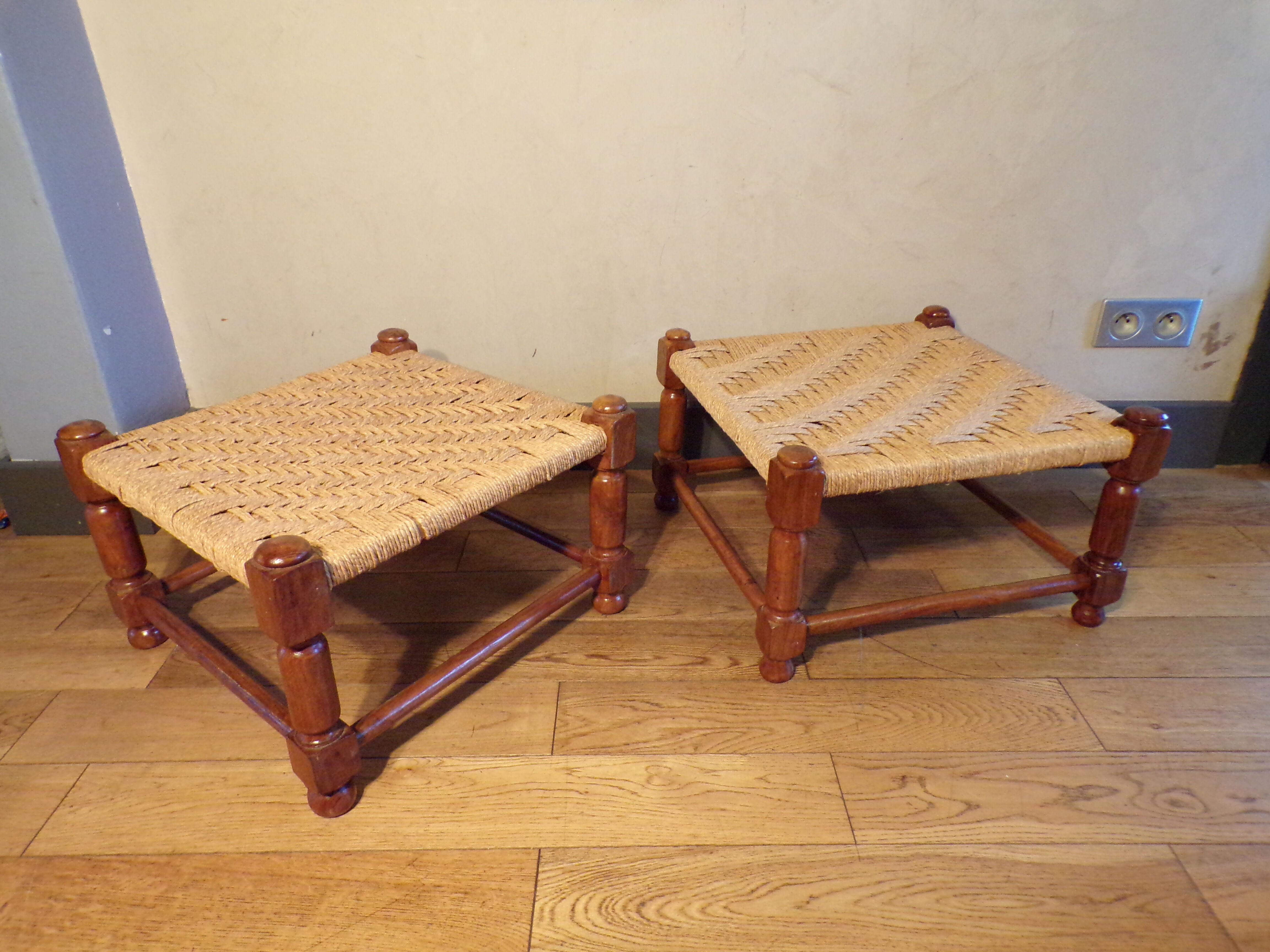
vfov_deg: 56.8
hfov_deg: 71.6
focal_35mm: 24
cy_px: 476
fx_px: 881
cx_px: 635
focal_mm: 4.3
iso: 508
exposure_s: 1/17
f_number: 3
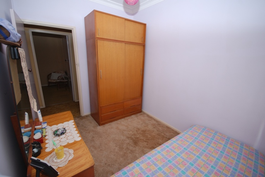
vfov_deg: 77.4
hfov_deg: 100.3
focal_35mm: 15
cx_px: 132
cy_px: 88
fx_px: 111
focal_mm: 10
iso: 200
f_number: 4
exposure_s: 1/60
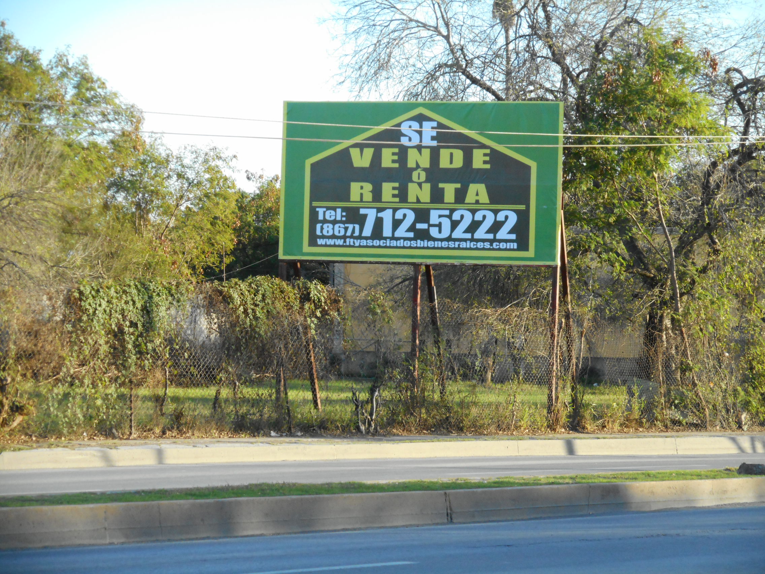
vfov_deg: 12.7
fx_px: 2586
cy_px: 287
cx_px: 382
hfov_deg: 16.8
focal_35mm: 117
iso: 400
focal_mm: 20.9
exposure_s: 1/250
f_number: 5.9
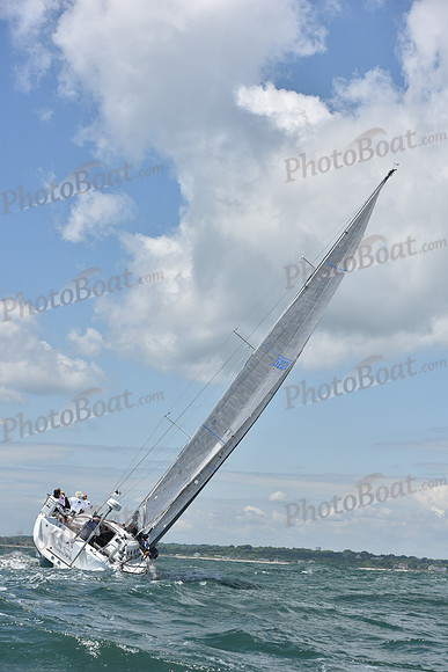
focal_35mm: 70
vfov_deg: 28.8
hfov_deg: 19.5
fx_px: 1306
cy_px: 336
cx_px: 224
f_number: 8
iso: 250
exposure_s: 1/1250
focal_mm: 70
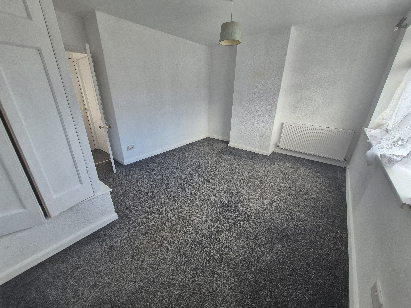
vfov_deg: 89.9
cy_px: 154
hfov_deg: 106.2
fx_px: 154
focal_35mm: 13
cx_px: 206
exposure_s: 1/50
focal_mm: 1.74
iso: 50
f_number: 2.2
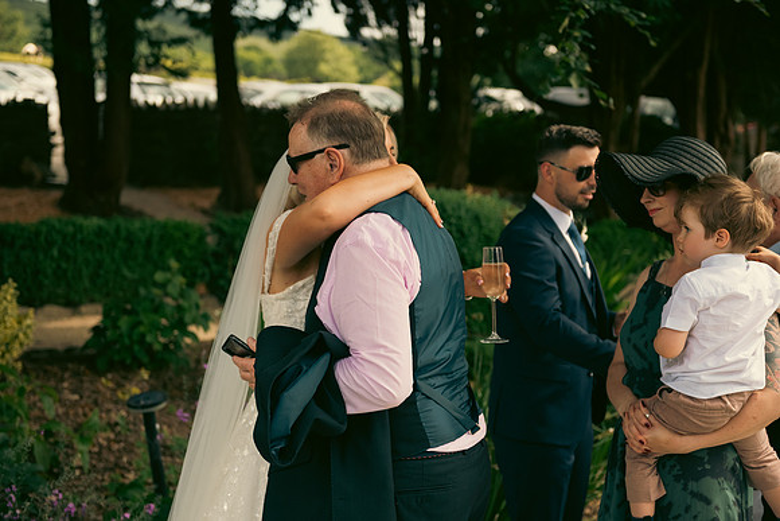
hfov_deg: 35.6
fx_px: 1214
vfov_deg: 24.2
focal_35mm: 56
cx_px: 390
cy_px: 260
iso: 250
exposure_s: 1/2000
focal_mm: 56
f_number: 3.5
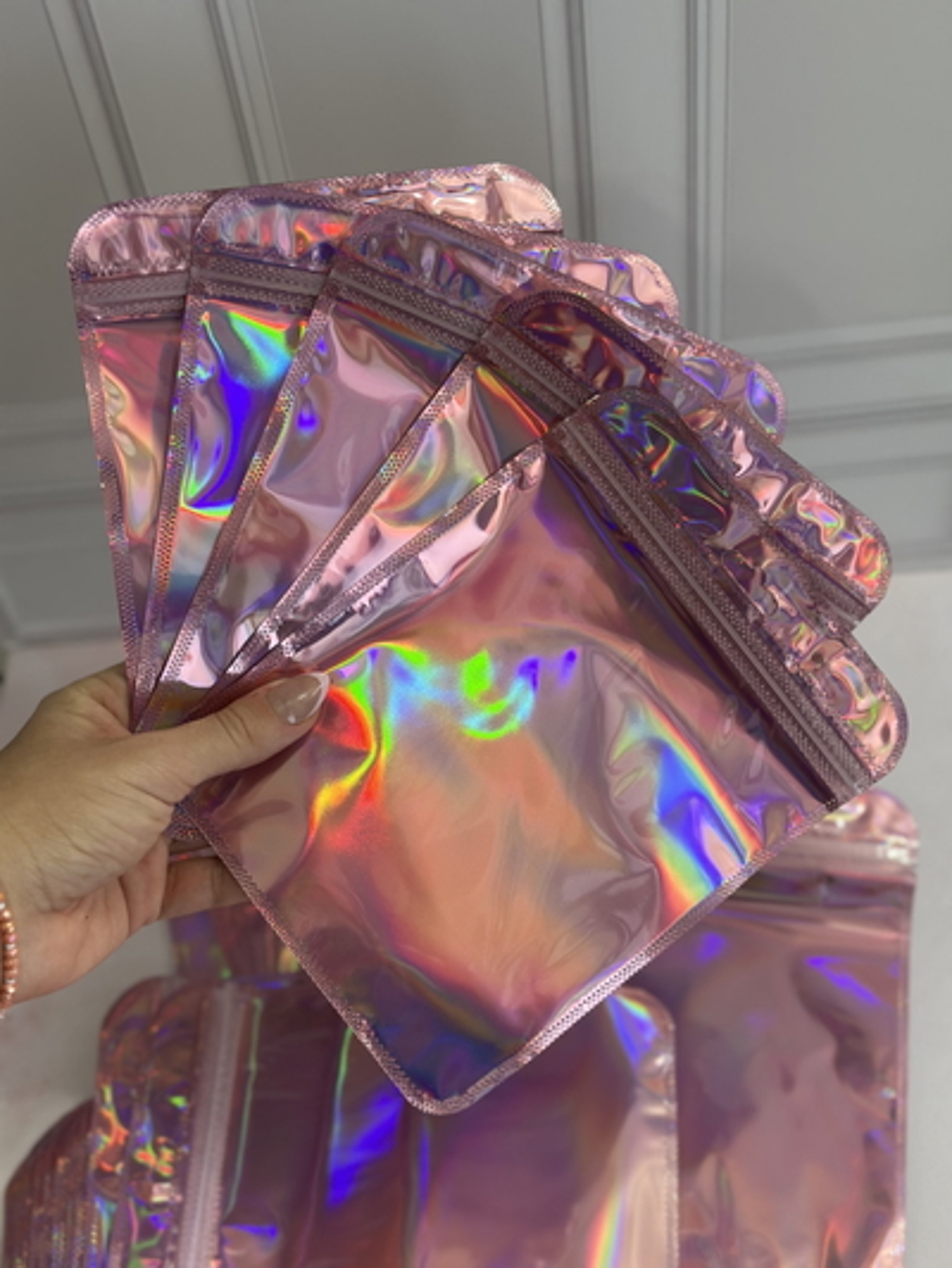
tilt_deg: -53.0
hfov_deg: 30.3
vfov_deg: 39.6
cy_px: 634
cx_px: 476
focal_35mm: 48
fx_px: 1759
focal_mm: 6.86
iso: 125
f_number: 1.78
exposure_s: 1/100
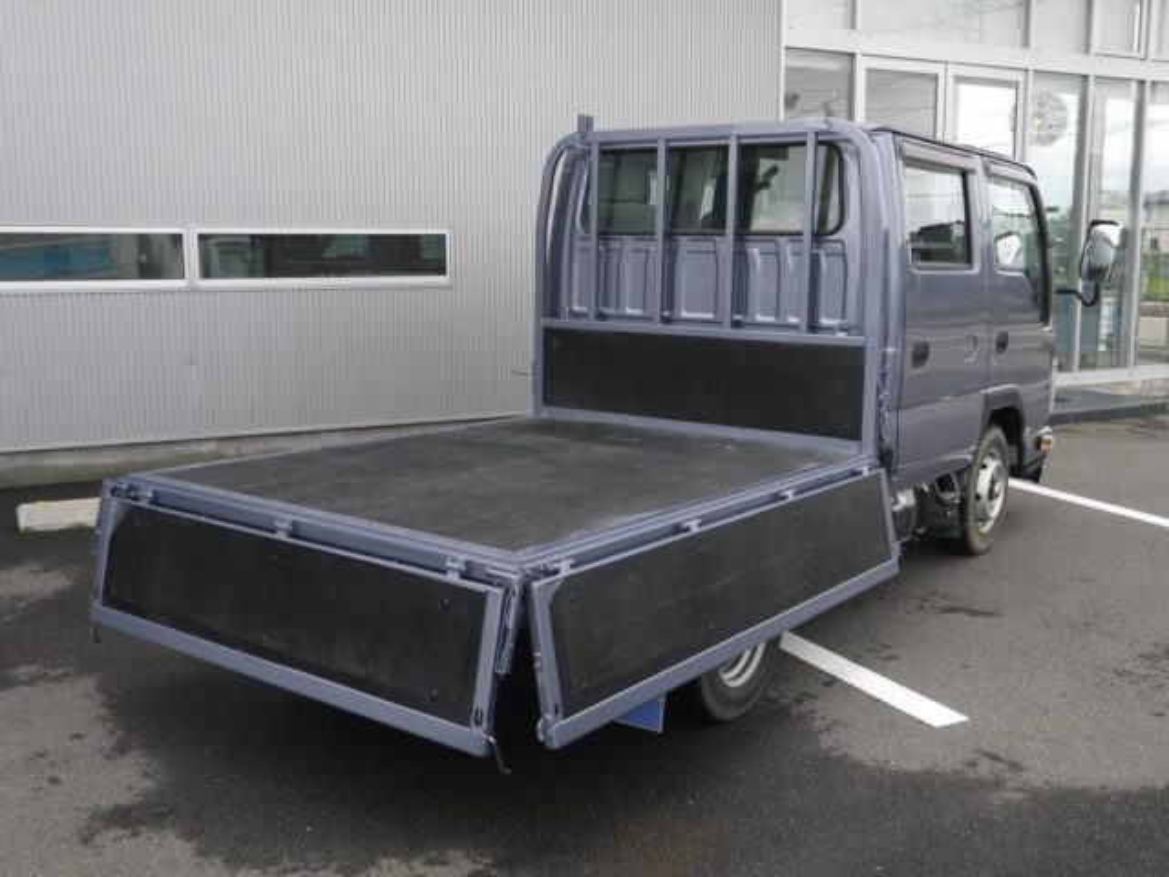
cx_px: 584
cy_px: 438
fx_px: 1216
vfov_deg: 39.7
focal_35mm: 36
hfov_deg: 51.4
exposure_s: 1/200
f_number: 5.6
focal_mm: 18
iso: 160
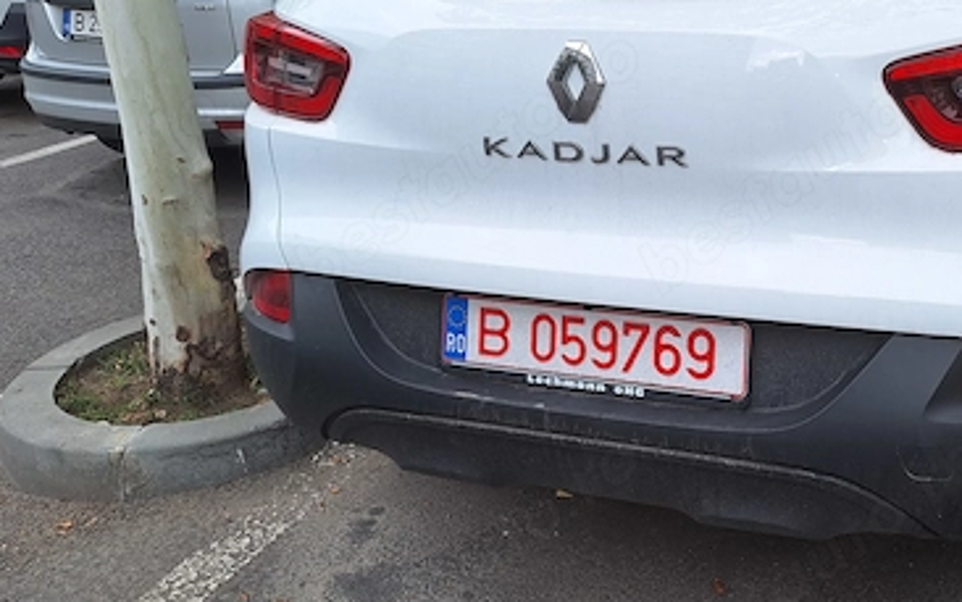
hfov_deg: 48.1
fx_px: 1049
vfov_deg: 31.7
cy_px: 197
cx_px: 673
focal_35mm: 40
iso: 40
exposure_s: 1/274
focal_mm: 5.54
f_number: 1.8
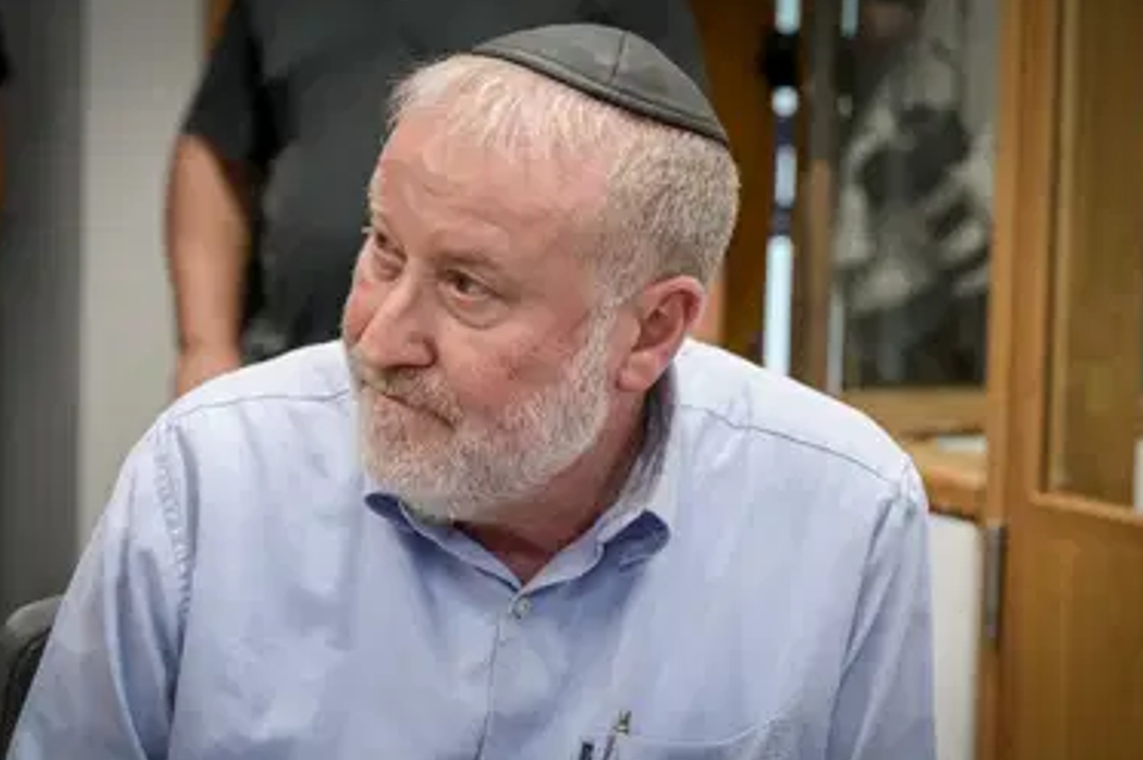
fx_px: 2823
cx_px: 545
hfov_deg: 22.9
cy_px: 395
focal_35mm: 89
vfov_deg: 15.3
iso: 4000
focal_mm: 83
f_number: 5.6
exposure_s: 1/200
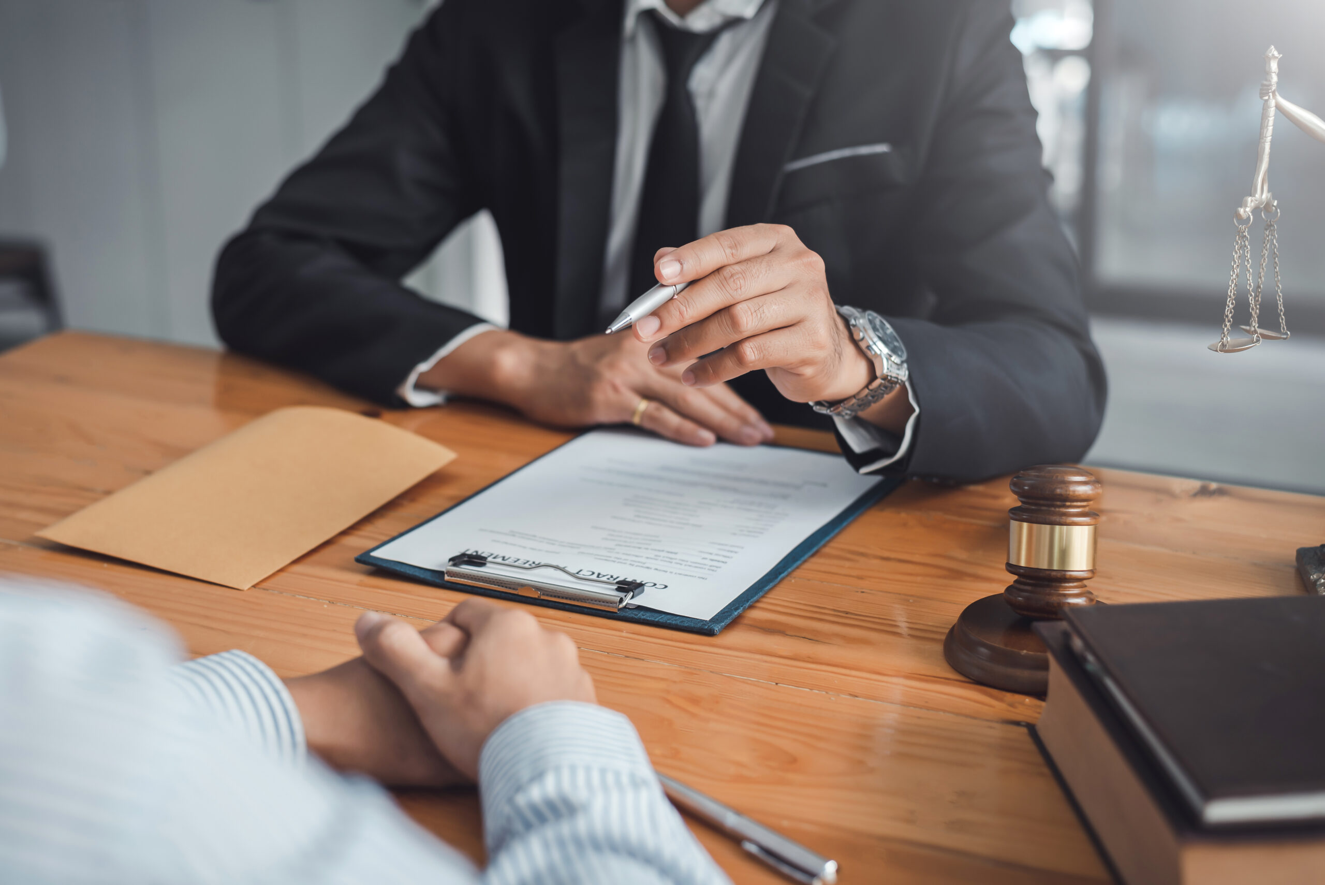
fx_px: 1841
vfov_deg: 27.0
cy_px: 442
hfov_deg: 39.6
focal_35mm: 50
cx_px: 662
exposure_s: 1/200
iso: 200
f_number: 2.8
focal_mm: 50
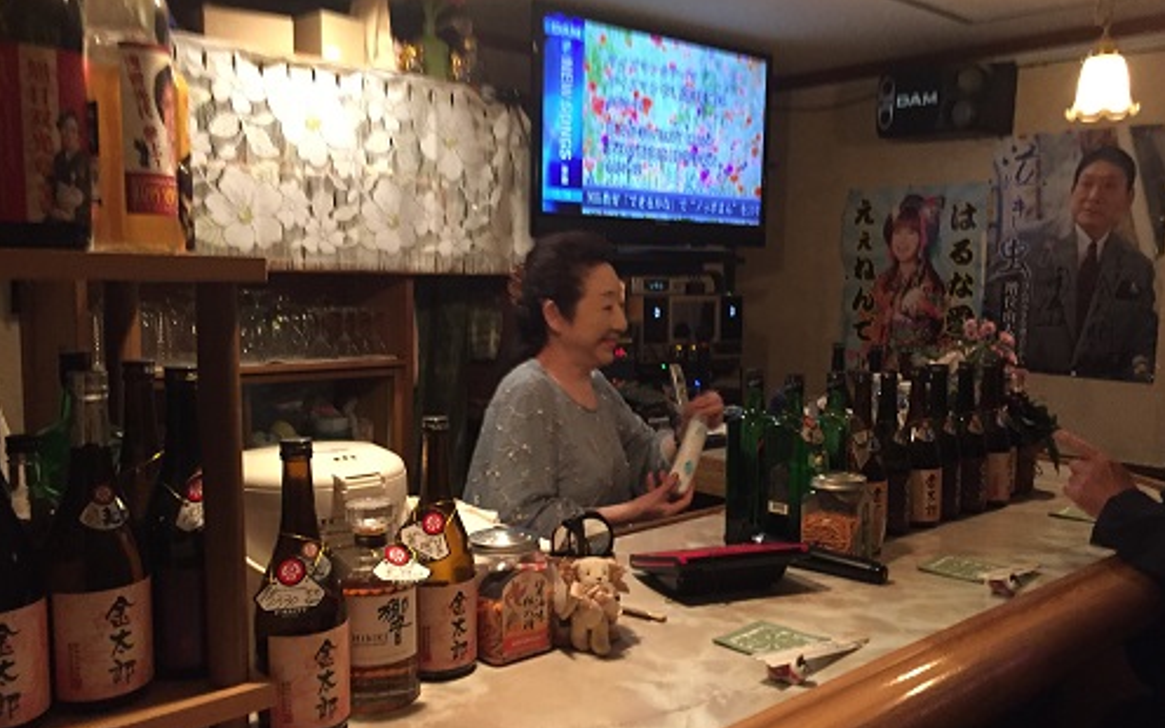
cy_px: 391
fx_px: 984
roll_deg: +0.0
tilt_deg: -6.9
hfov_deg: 61.2
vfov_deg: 40.6
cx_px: 582
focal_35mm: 31
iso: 250
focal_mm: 4.15
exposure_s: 1/15
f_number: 2.2
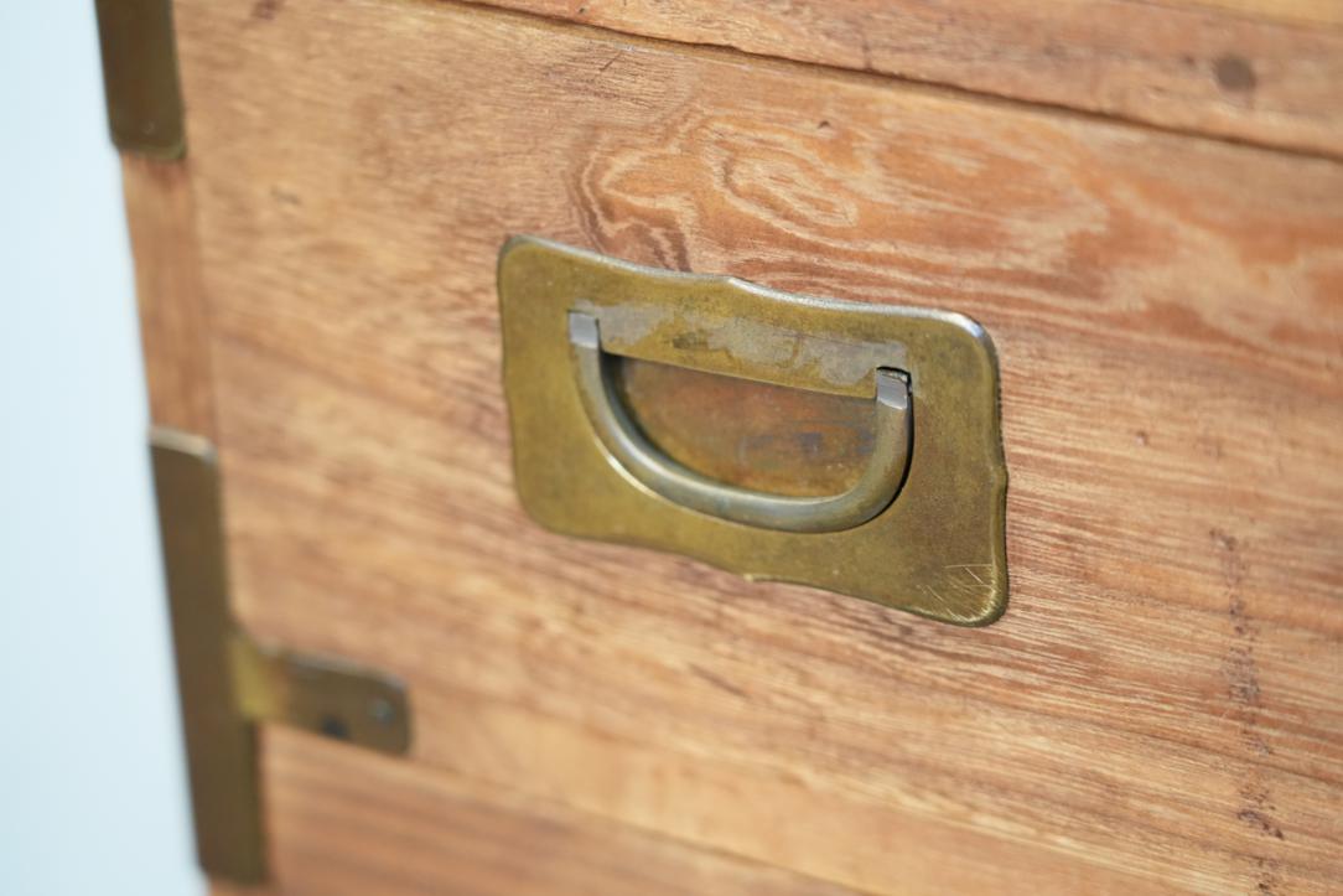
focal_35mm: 105
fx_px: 3917
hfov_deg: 19.5
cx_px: 672
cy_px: 448
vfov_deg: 13.0
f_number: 4
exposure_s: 1/125
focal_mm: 105
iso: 4000
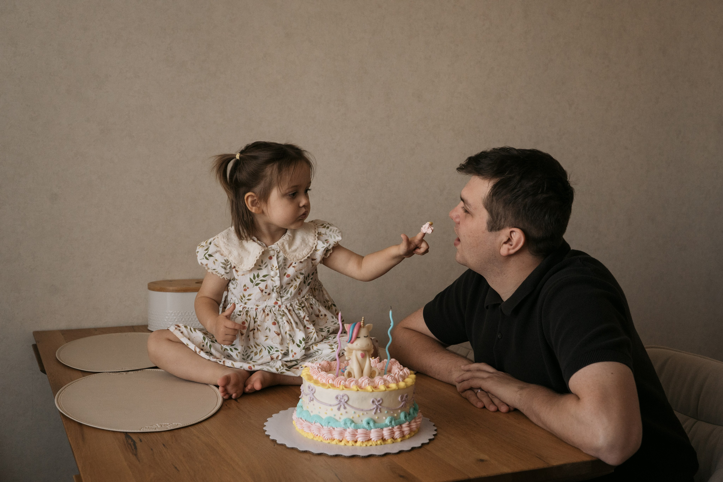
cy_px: 241
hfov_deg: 49.6
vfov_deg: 34.2
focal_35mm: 39
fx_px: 783
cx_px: 362
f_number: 5.6
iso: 2500
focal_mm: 39
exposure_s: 1/320
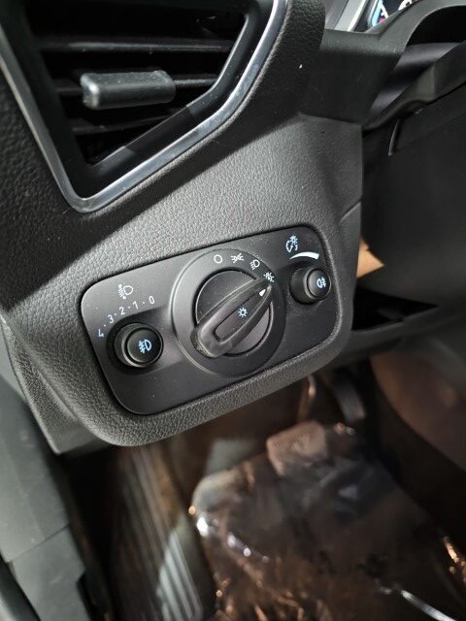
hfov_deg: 58.9
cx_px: 233
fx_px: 413
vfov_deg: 73.9
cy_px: 310
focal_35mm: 23
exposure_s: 1/35
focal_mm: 6.3
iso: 1250
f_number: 1.7
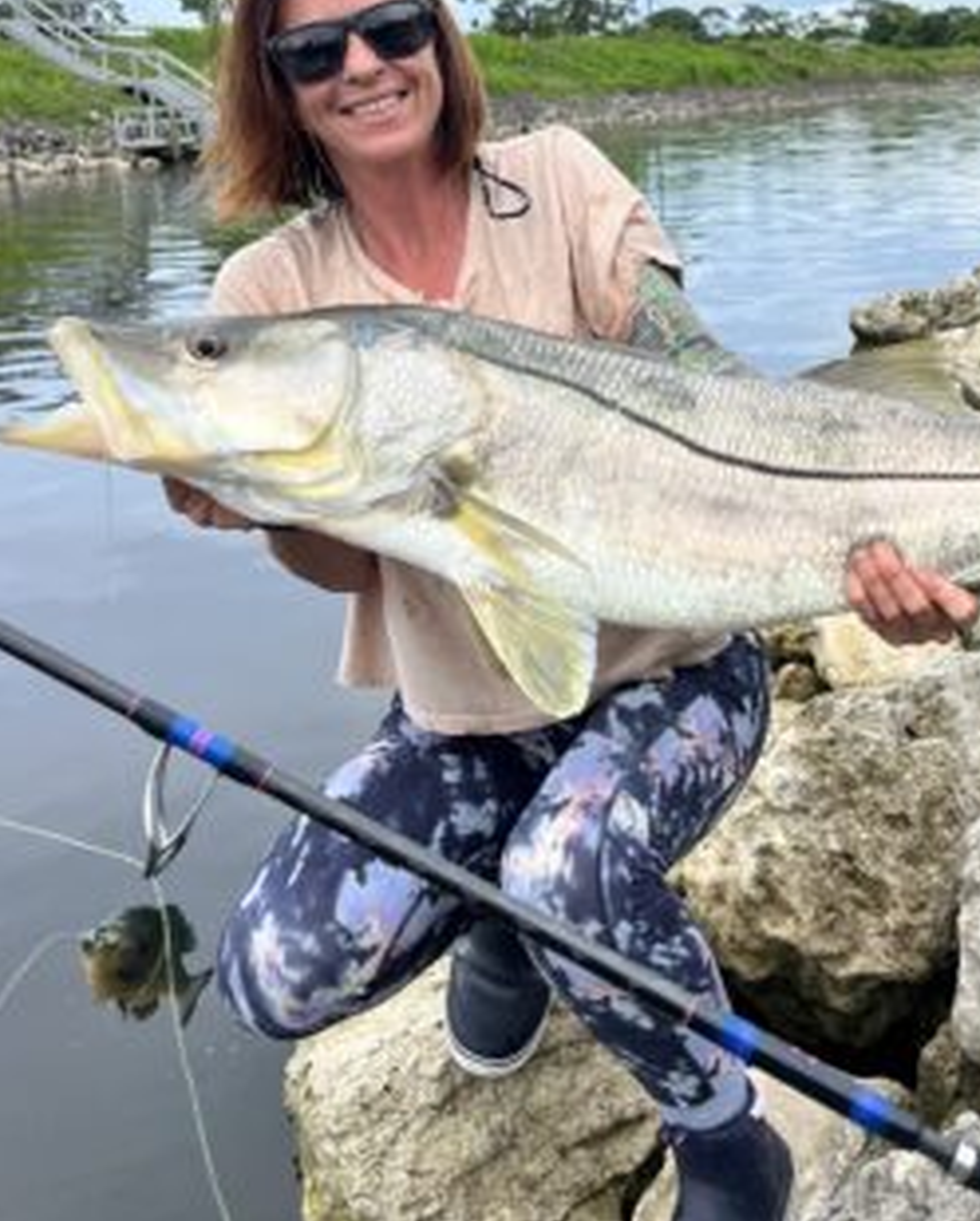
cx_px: 705
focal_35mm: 41
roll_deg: +3.1
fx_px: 1484
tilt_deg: -5.8
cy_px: 265
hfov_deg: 35.9
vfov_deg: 42.9
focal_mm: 5.1
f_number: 1.6
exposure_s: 1/3135
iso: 50
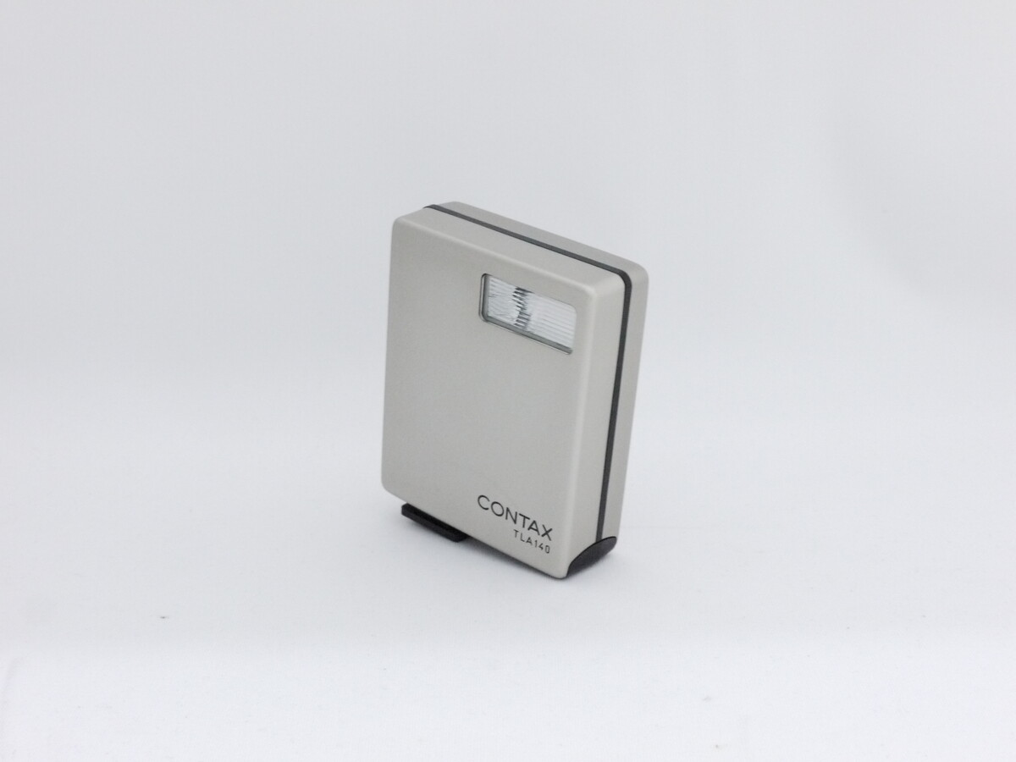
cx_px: 508
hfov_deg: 38.2
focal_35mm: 50
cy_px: 381
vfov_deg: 29.1
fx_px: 1468
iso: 1600
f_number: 10
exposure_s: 1/50
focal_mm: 25
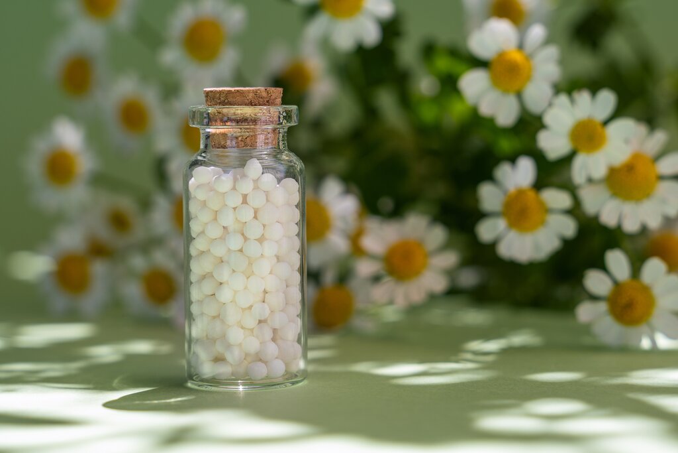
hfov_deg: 18.2
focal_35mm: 112
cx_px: 339
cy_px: 226
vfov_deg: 12.2
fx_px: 2119
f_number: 5.6
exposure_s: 1/250
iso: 100
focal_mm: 75
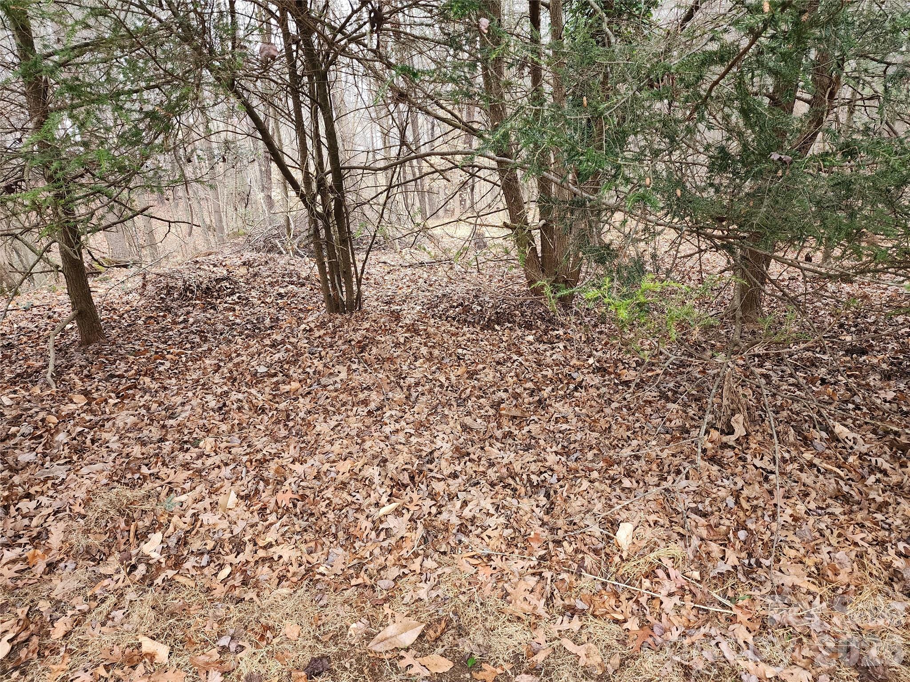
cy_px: 341
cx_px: 455
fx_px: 605
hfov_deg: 73.9
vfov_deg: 58.9
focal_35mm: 23
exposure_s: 1/120
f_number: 1.8
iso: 400
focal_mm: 6.4
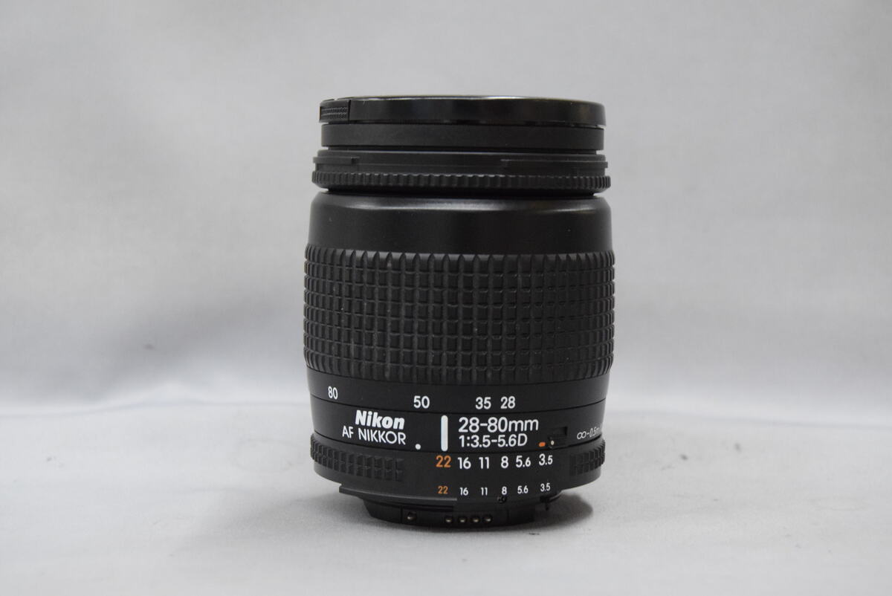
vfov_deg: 19.0
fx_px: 1785
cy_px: 298
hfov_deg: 28.1
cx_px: 446
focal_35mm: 72
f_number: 8
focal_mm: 48
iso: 3200
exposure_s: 1/125
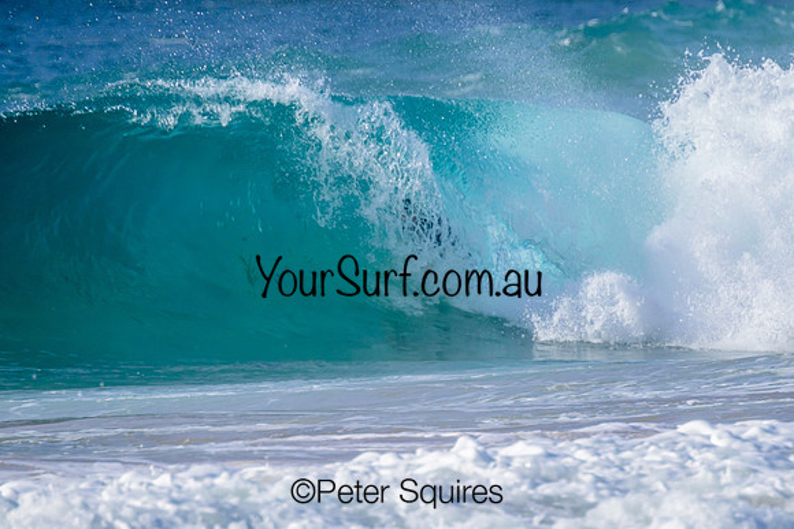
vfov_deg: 1.3
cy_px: 276
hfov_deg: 2.0
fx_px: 22742
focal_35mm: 1031
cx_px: 512
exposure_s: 1/2000
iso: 720
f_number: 11
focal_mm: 800
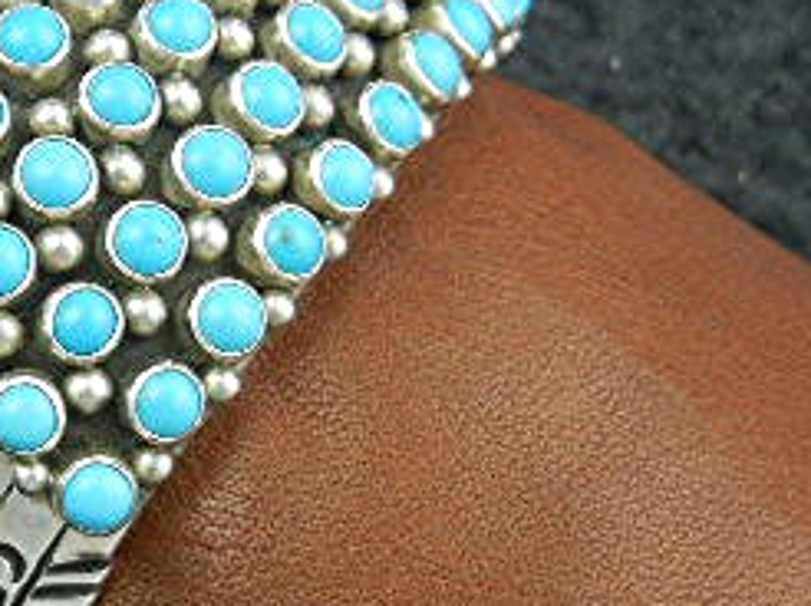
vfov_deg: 8.4
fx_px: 4143
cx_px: -79
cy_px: 221
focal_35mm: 177
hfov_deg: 11.0
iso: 400
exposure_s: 1/15.2
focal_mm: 12.2
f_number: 4.1
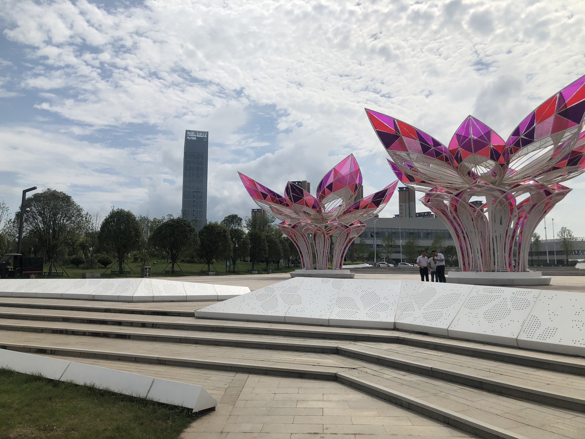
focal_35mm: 28
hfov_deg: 63.4
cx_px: 292
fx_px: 473
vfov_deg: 49.7
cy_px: 220
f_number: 1.8
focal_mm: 3.99
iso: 25
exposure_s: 1/8000
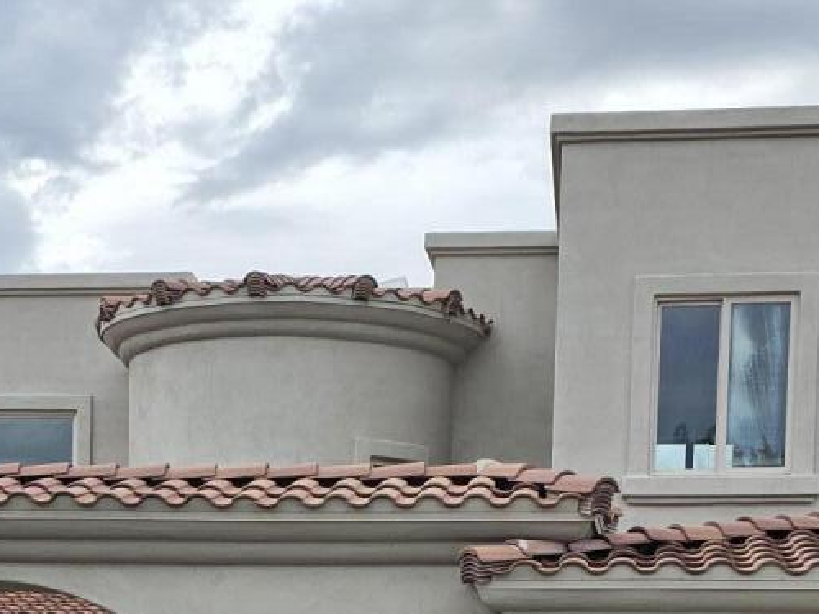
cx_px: 280
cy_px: 937
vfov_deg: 14.9
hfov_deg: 21.2
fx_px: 2177
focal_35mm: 92
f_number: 1.7
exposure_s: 1/3618
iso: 80
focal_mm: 6.3
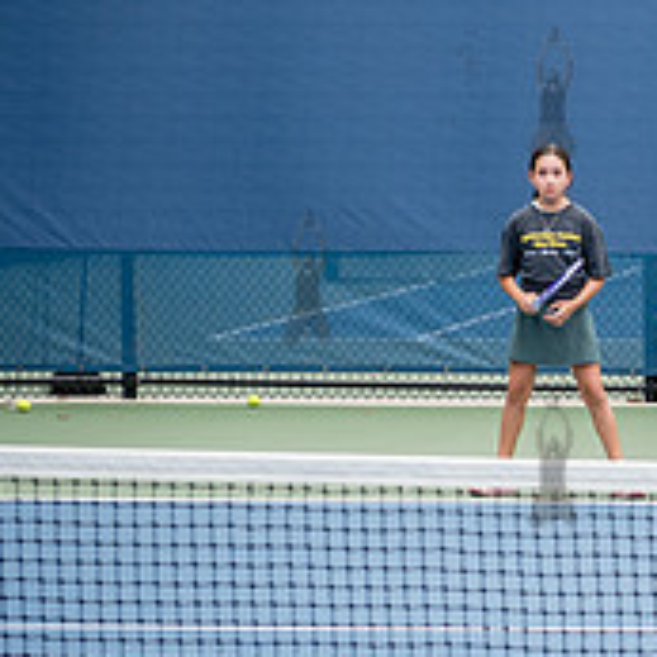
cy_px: 547
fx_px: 5884
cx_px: 1100
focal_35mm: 274
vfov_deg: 6.4
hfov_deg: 6.3
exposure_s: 1/640
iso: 400
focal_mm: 70
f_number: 4.5
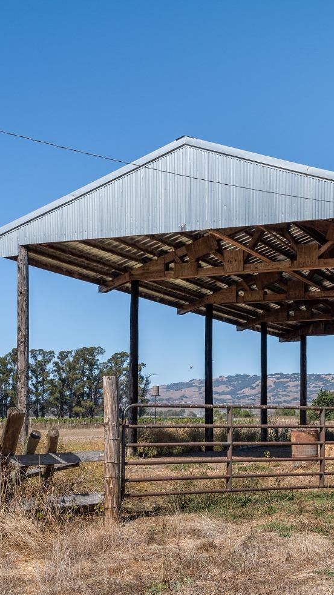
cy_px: 302
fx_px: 756
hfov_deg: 24.0
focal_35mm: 48
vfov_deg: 42.9
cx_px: 318
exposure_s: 1/400
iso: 100
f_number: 8
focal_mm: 30
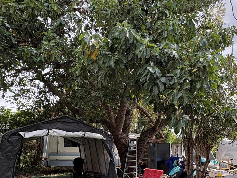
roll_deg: +1.7
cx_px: 154
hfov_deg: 62.2
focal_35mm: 28
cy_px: 127
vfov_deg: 48.3
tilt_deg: +9.0
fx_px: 192
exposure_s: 1/329
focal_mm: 2.22
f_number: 2.2
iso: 64
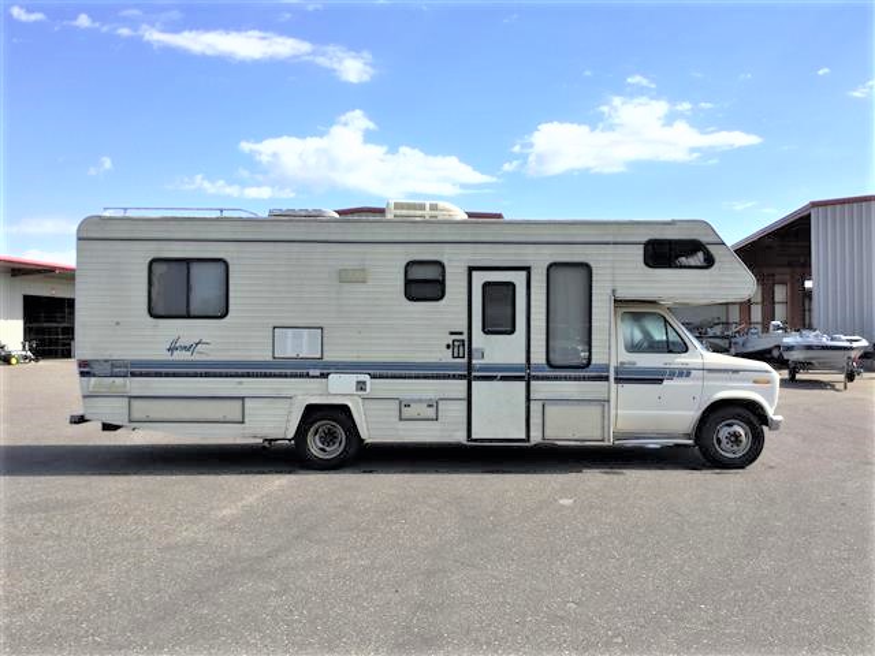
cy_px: 328
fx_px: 784
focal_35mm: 31
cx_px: 438
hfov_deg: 58.4
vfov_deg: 45.4
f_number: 2.4
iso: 25
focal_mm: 3.3
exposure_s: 1/1164
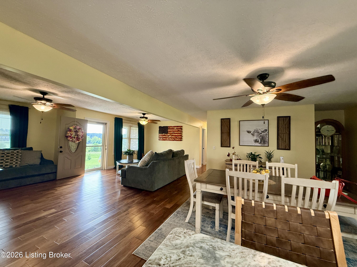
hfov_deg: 102.1
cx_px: 178
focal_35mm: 14
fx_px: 144
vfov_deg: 85.7
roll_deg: -2.0
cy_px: 134
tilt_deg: +3.4
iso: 400
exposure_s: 1/120
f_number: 2.2
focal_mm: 2.22
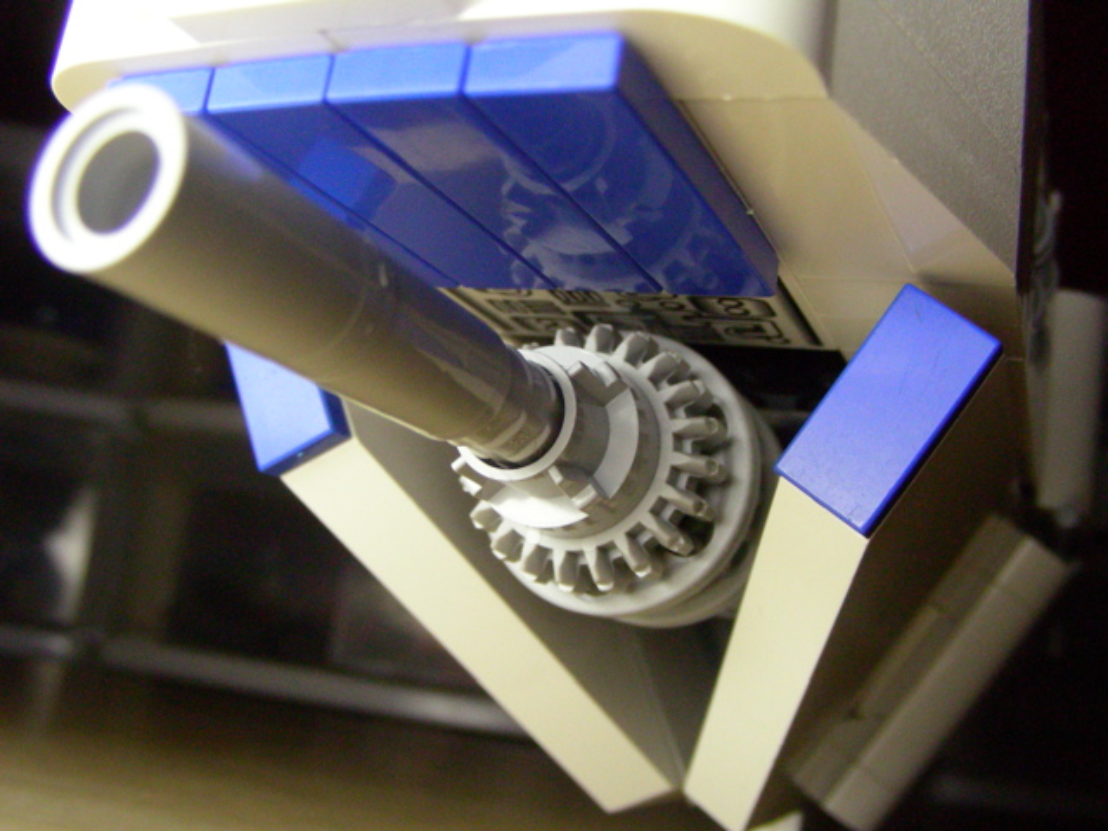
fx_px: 1216
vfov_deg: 37.7
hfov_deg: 49.0
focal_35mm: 38
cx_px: 554
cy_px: 416
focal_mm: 6.3
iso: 400
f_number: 4
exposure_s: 1/126
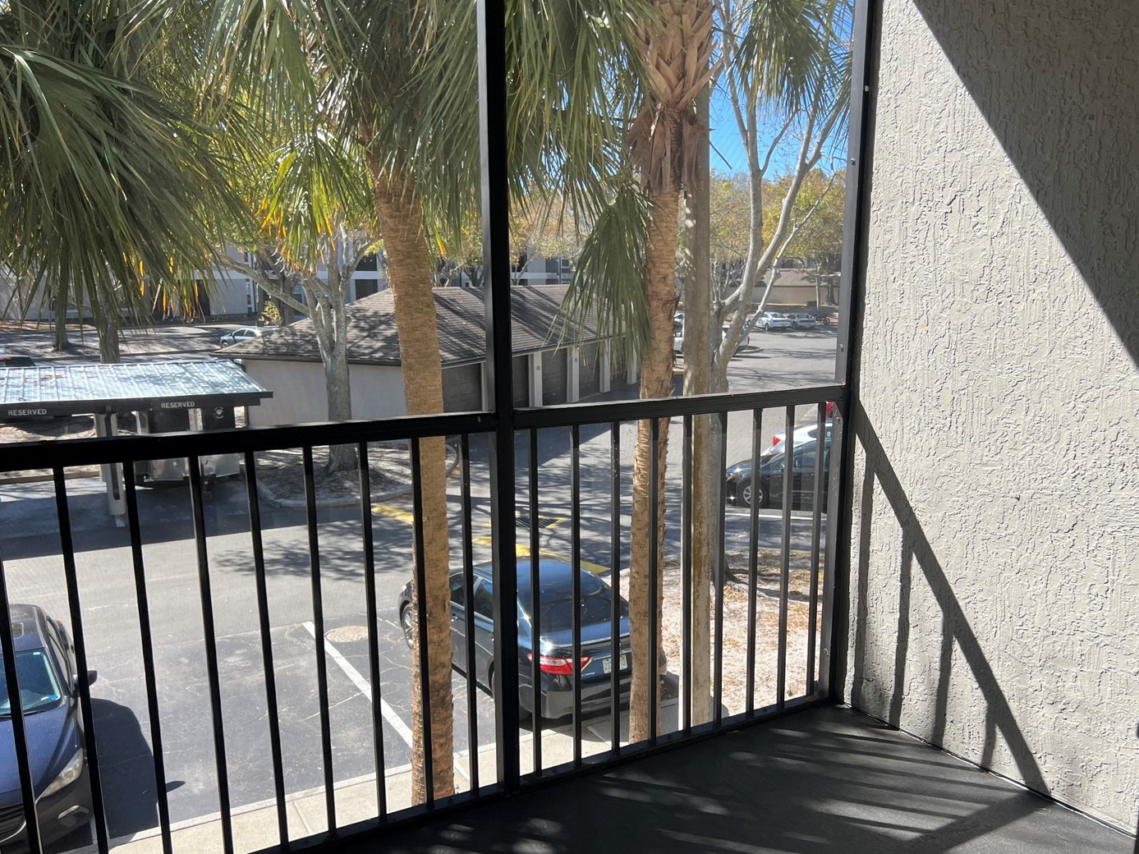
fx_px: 987
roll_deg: +1.7
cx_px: 608
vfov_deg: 46.7
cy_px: 478
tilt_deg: -11.8
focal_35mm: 30
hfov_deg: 59.9
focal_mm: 5.7
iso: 50
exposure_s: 1/1183
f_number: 1.5
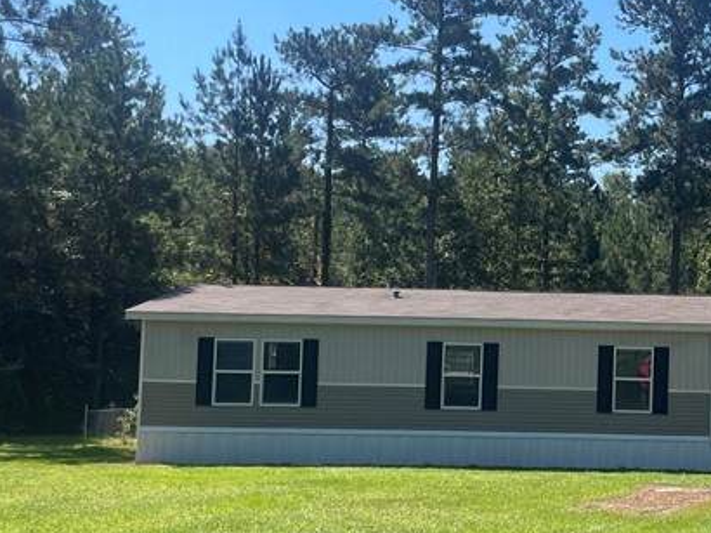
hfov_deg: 28.4
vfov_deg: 22.6
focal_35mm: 65
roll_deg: -1.2
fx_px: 1334
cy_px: 286
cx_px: 676
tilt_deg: +4.7
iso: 32
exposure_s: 1/2882
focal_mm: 4.2
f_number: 1.6
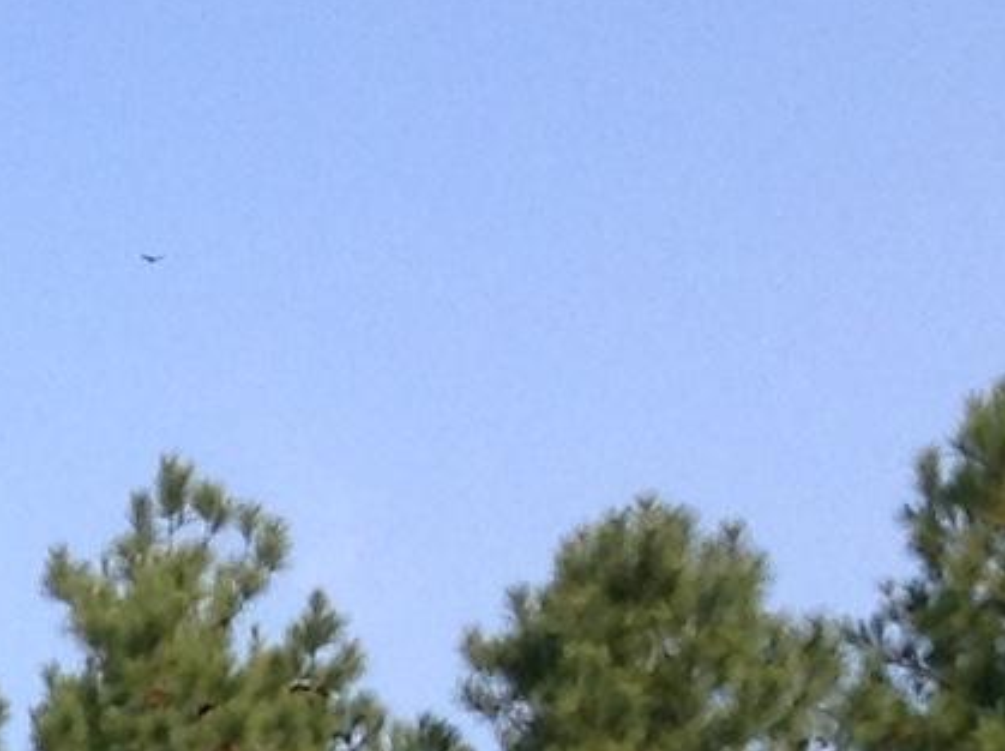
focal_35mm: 204
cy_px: 1617
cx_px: -2024
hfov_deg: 8.2
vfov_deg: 7.0
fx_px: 5914
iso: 25
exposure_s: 1/491
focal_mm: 3.3
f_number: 2.4
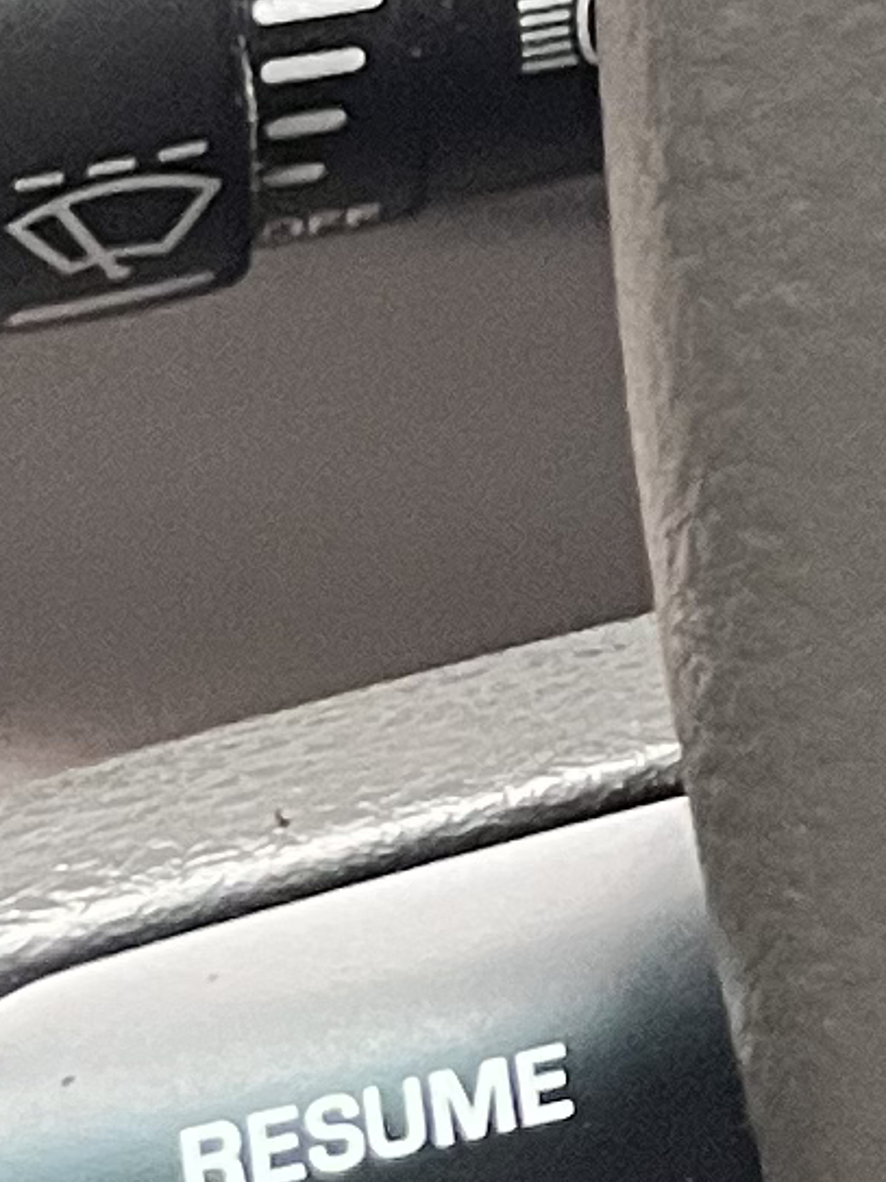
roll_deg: +2.1
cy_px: -1086
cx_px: 3233
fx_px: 6589
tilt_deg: -23.2
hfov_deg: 6.5
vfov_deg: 9.6
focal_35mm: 193
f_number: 1.6
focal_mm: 5.1
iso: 200
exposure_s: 1/60
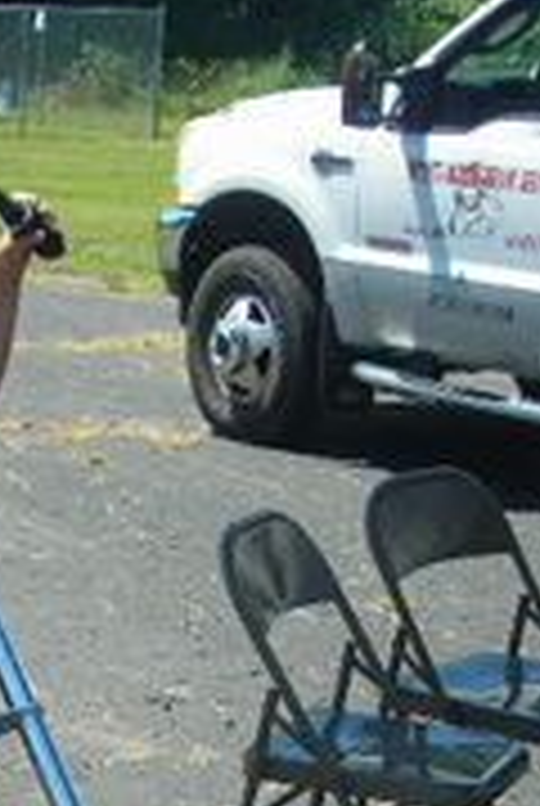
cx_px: -252
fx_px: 2443
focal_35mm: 109
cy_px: 621
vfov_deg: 18.6
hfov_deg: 12.1
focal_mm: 7.8
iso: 50
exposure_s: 1/318
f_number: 3.4
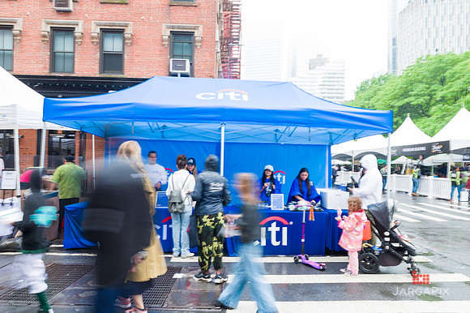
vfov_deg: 53.1
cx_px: 235
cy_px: 156
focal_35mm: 24
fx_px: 313
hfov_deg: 73.8
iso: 100
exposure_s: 1/5
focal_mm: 24
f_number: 16
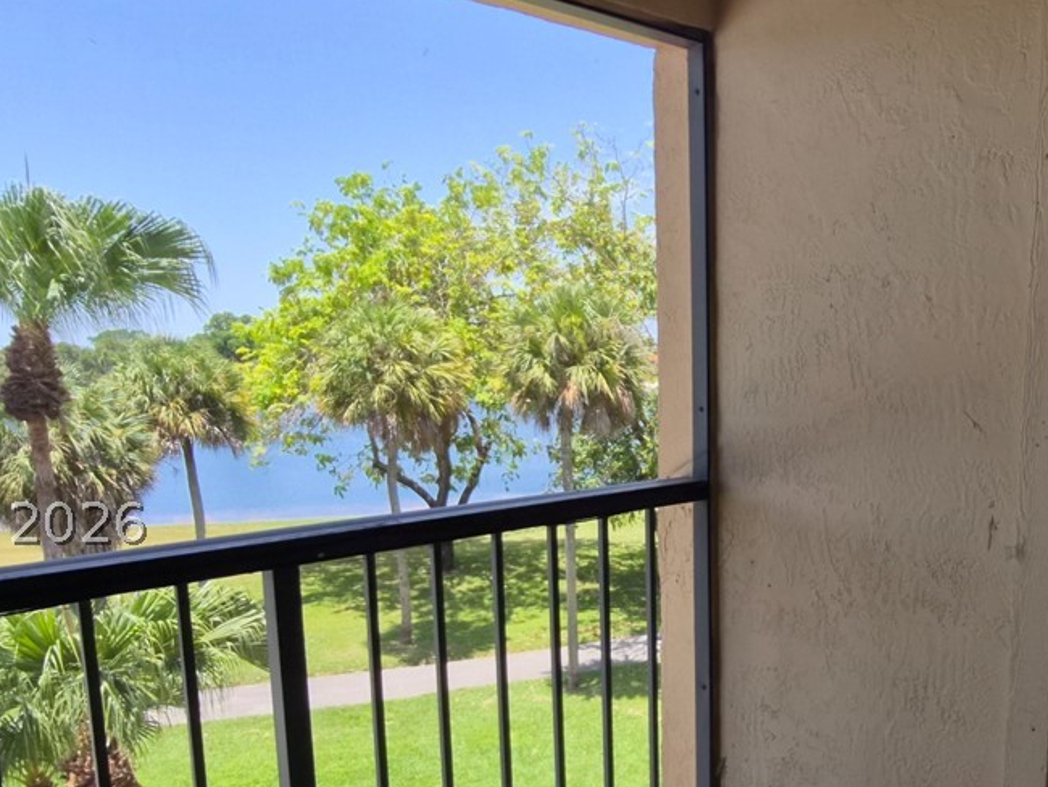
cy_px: 523
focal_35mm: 32
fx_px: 969
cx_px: 640
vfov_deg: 43.6
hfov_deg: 56.3
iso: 25
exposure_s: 1/359
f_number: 2.2
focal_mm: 1.7
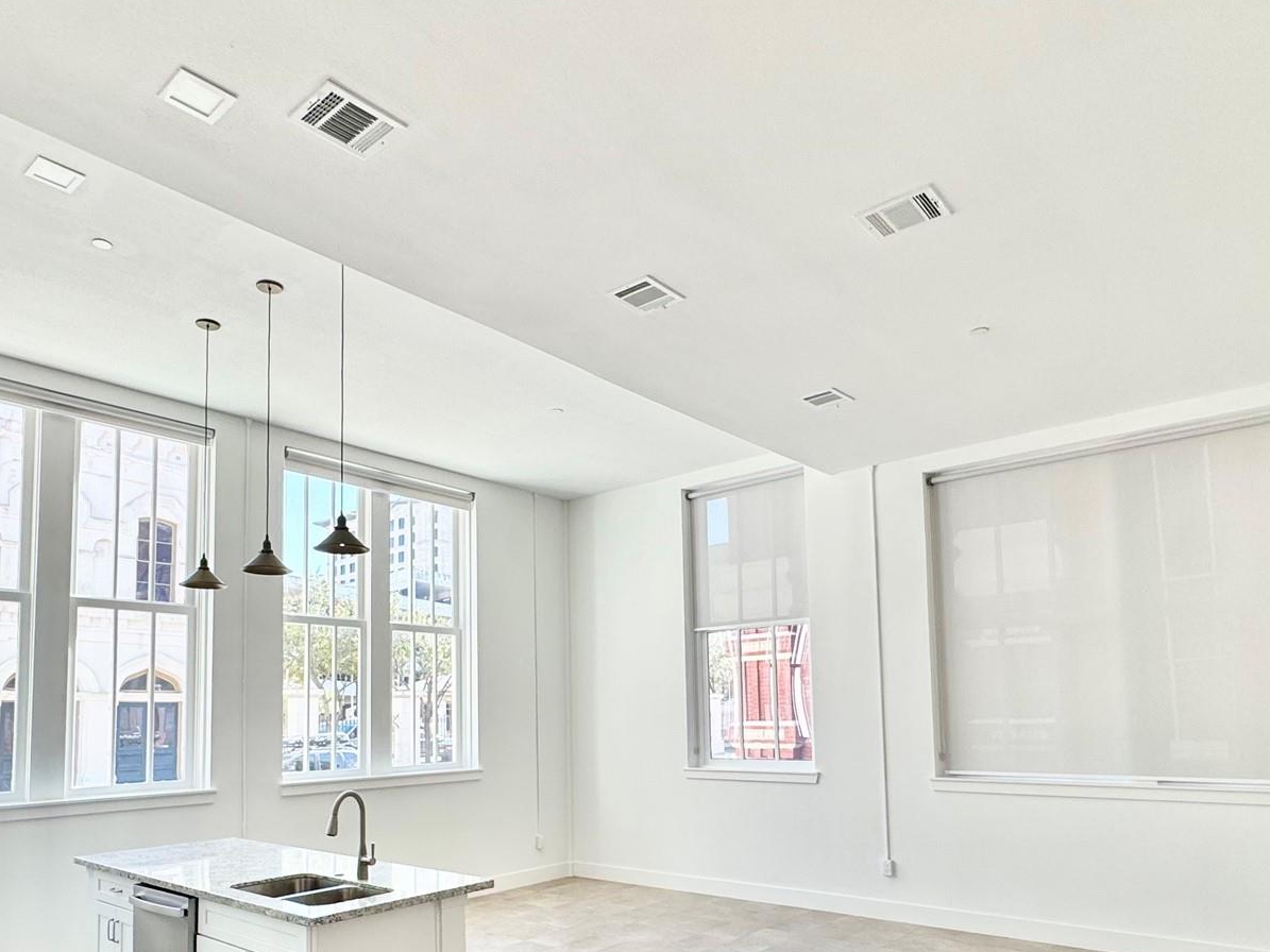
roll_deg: +0.9
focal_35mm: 24
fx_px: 880
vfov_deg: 55.4
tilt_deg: +4.7
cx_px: 588
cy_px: 651
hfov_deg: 71.5
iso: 40
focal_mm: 2.22
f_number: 2.2
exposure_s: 1/202
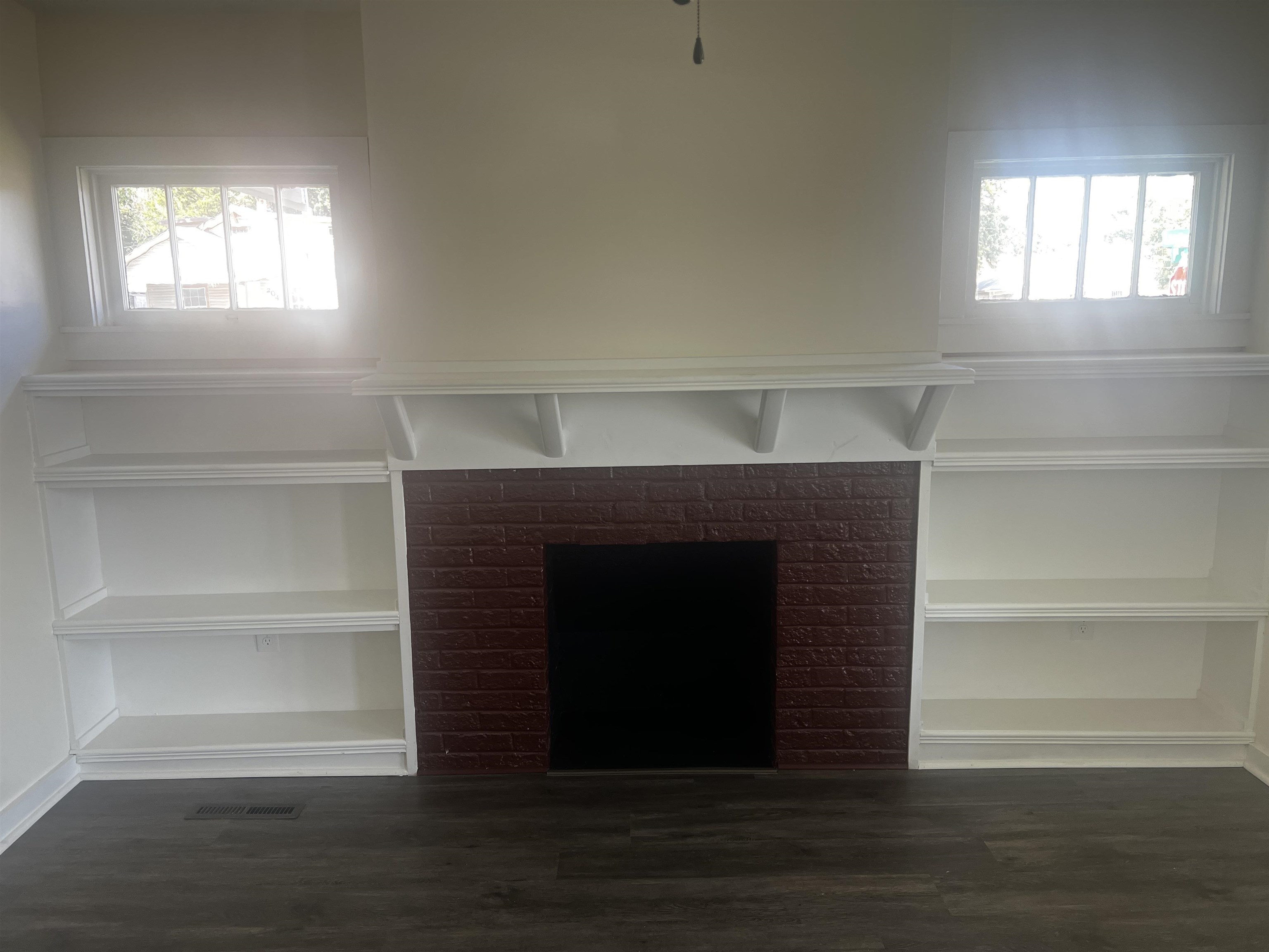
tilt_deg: -12.3
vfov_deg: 53.1
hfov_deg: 67.3
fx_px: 953
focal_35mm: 26
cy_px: 476
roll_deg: +0.6
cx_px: 634
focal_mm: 5.7
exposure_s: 1/121
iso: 80
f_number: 1.5
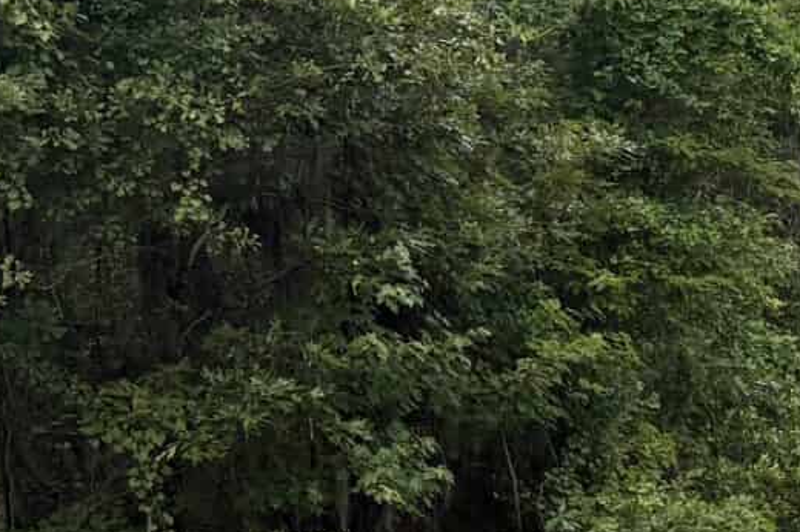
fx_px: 2732
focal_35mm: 123
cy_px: 344
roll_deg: +1.2
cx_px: 1726
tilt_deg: -1.9
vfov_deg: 11.1
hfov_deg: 13.6
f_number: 1.78
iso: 100
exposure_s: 1/757
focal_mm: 6.76
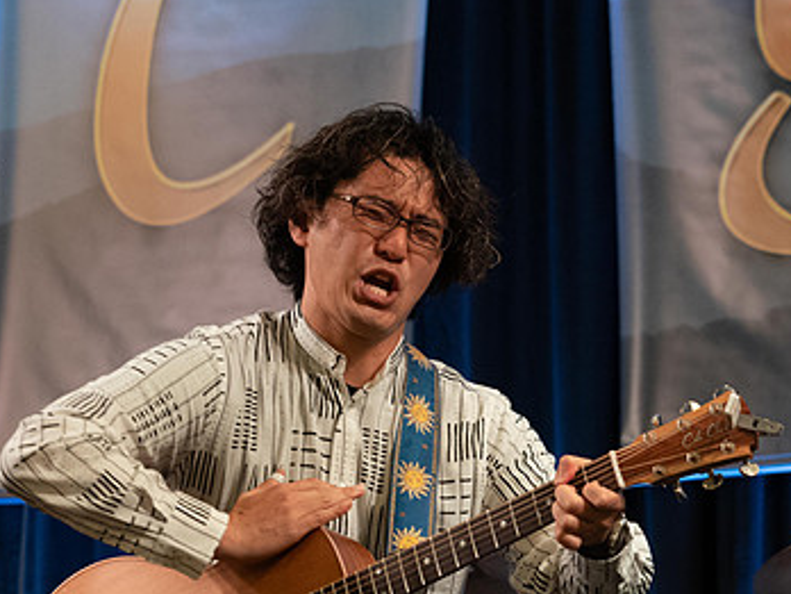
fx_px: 3702
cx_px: 302
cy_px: 418
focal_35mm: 162
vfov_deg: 9.2
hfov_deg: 12.2
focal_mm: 101
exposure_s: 1/250
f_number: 5.6
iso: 5000
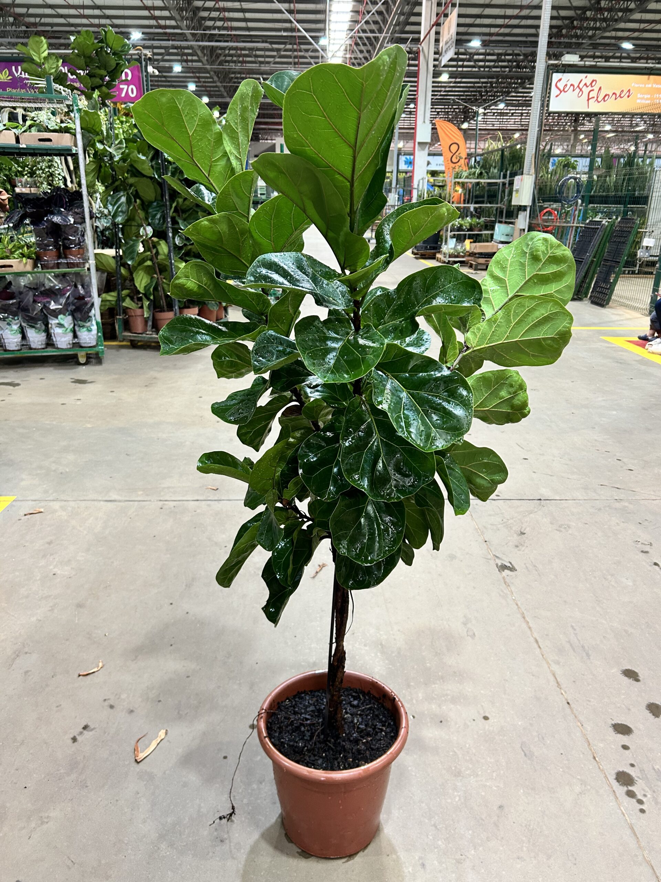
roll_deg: -1.0
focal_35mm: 26
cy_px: 441
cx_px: 330
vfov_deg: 67.3
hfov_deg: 53.1
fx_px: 662
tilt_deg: -19.2
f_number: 1.5
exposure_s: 1/60
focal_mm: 5.7
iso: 160
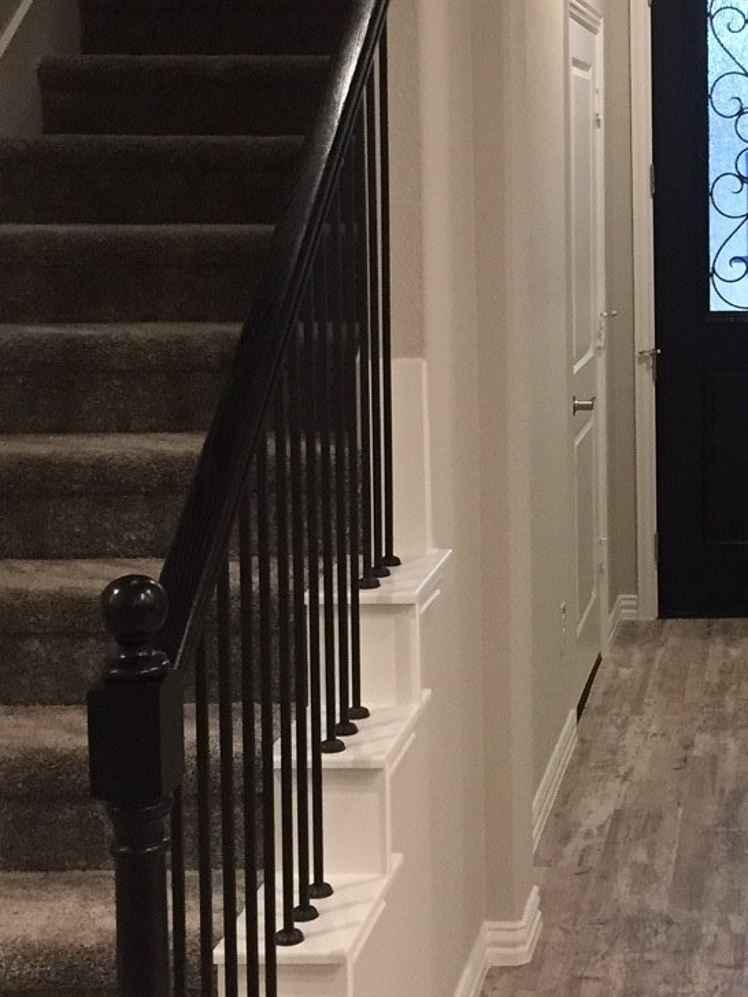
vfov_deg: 29.6
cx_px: 738
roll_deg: +0.7
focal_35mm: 65
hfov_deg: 21.8
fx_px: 1873
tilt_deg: -4.5
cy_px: 315
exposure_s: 1/30
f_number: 2.2
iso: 160
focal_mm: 4.15
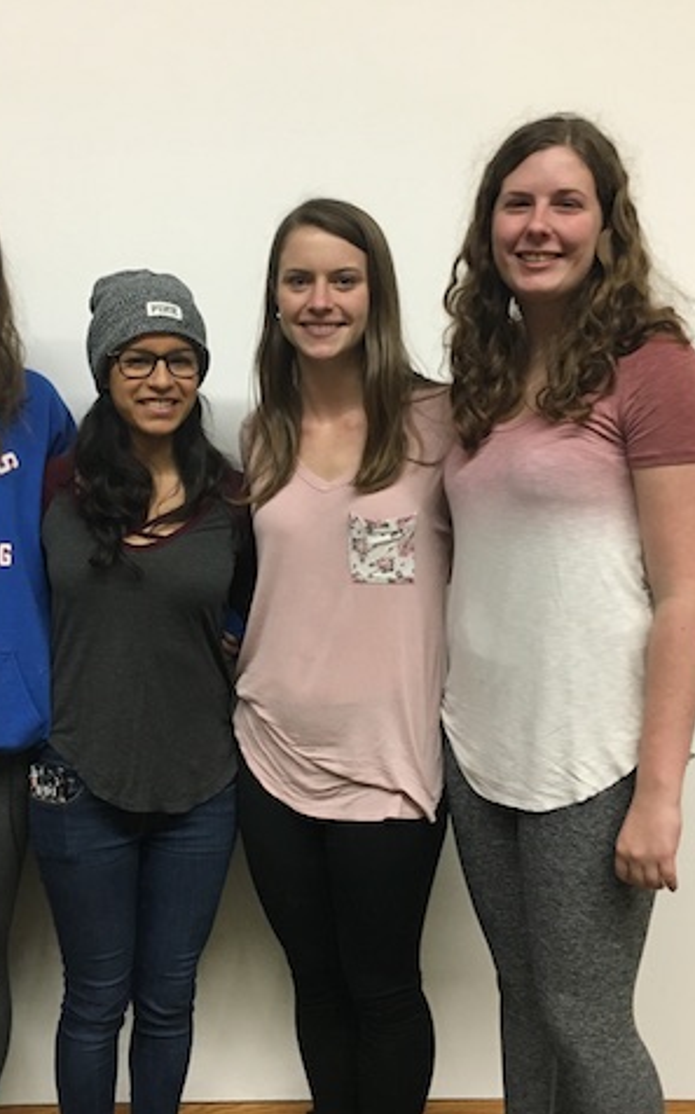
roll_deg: -0.8
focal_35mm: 42
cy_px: 562
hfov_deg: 30.4
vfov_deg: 47.2
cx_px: 276
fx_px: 1274
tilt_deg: -5.1
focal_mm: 4.15
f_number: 2.2
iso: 125
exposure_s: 1/30
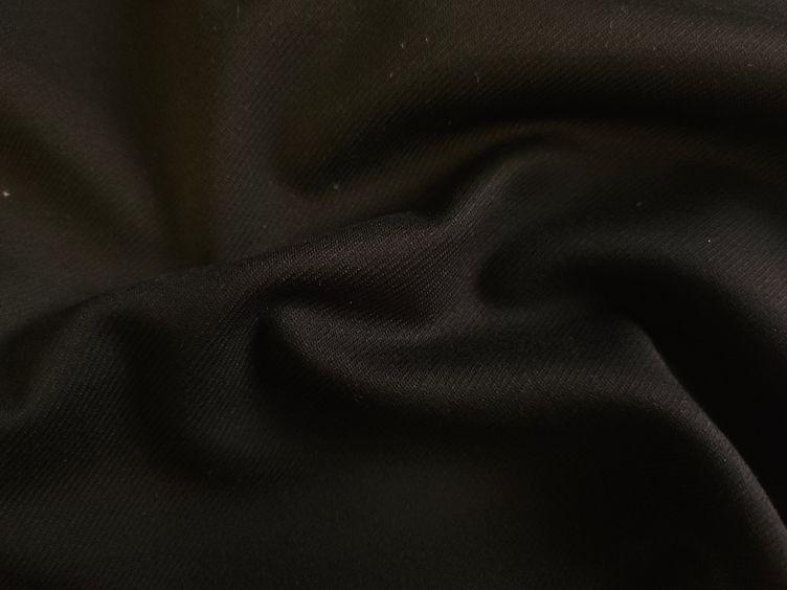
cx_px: 394
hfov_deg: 71.6
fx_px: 546
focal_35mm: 24
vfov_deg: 56.8
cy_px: 295
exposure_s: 1/125
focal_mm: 5
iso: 640
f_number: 1.8
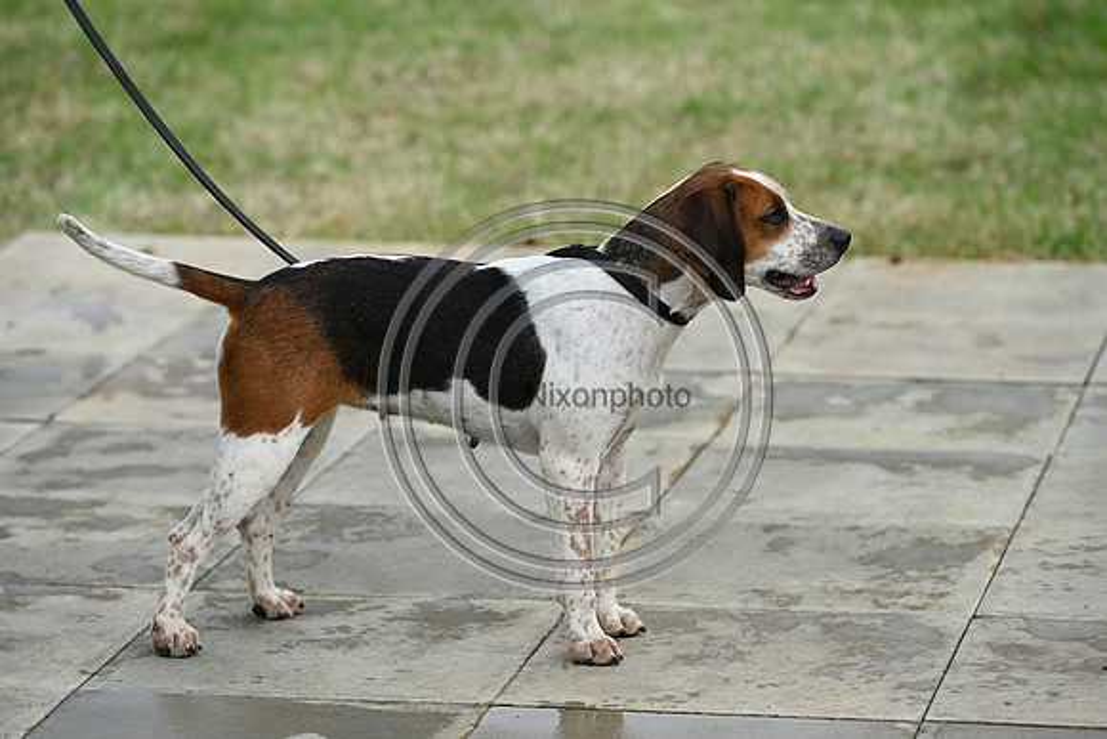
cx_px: 554
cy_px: 370
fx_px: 4921
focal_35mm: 160
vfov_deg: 8.6
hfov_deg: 12.8
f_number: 4.5
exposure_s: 1/1000
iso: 360
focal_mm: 160
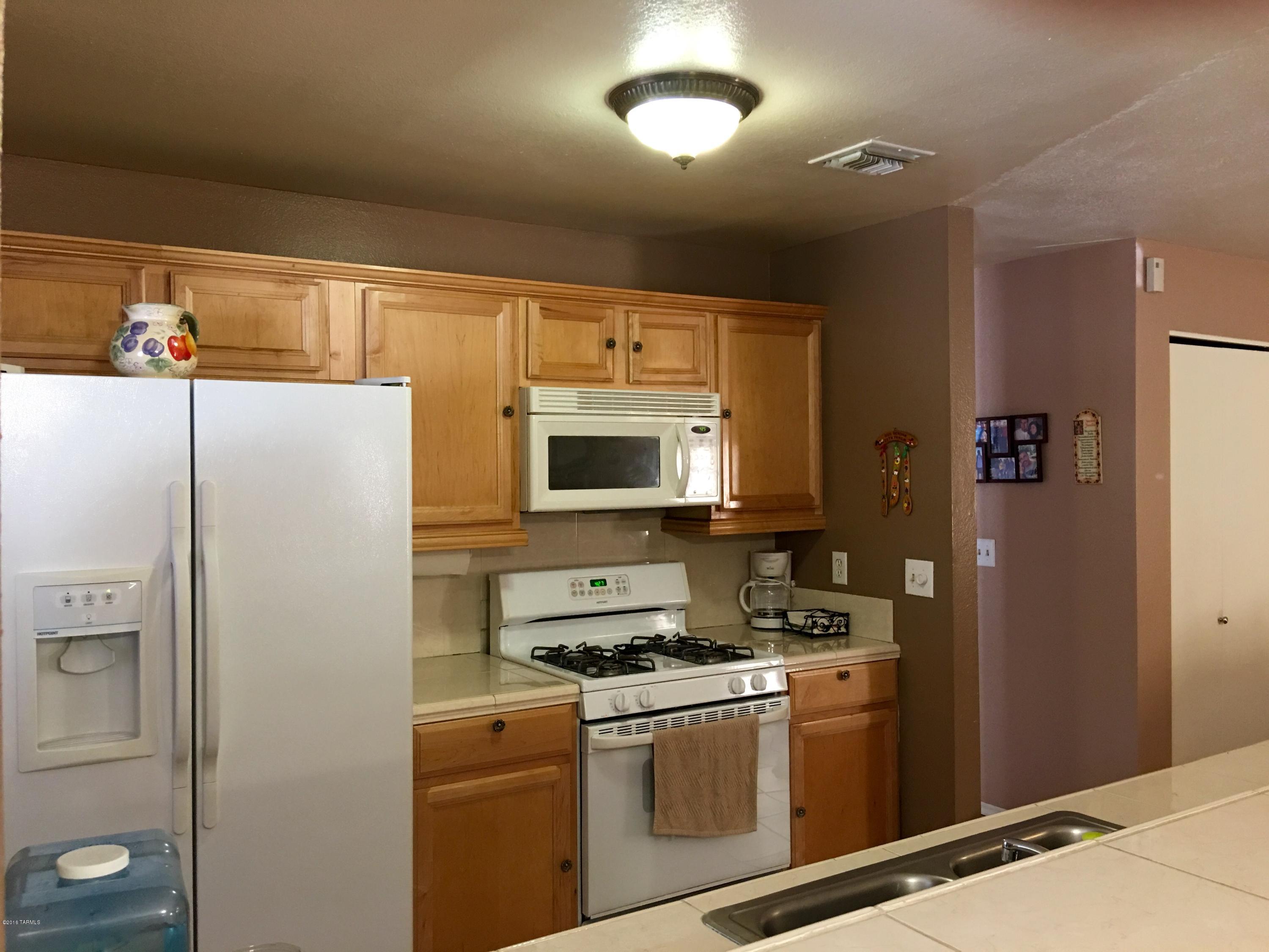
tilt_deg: +0.0
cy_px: 476
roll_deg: -0.4
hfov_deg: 61.7
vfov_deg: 48.2
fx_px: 1063
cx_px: 634
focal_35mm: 29
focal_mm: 4.15
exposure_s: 1/15
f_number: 2.2
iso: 50
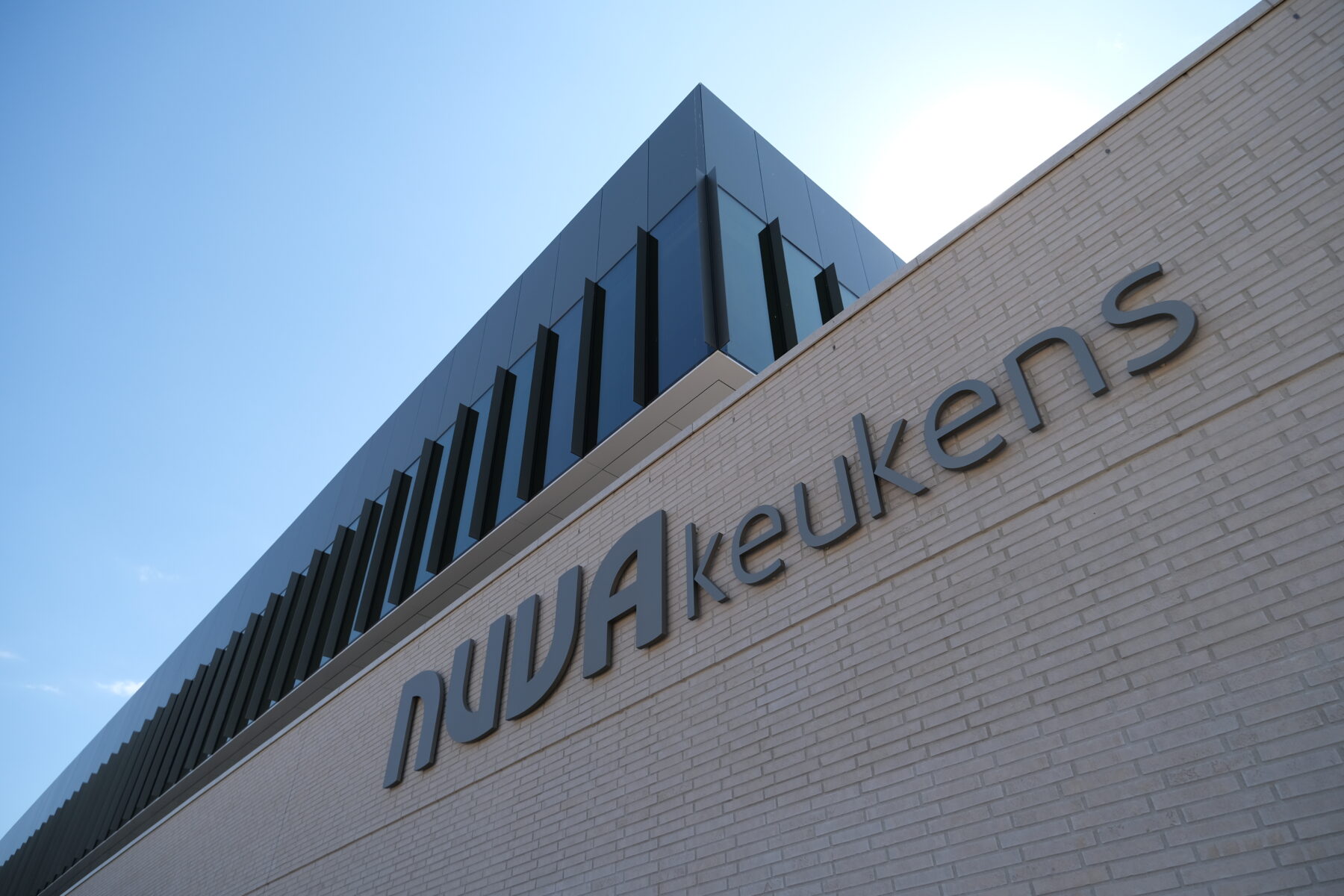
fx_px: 859
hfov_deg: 76.1
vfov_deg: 55.1
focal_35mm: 23
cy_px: 448
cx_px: 672
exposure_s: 1/1100
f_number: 3.5
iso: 160
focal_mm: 15
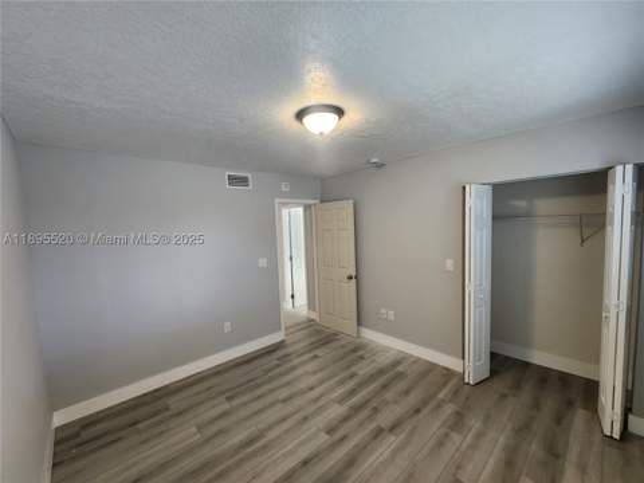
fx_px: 242
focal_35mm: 13
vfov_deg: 89.9
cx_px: 322
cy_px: 242
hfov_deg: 106.2
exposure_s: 1/40
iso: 320
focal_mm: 2.2
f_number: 2.2
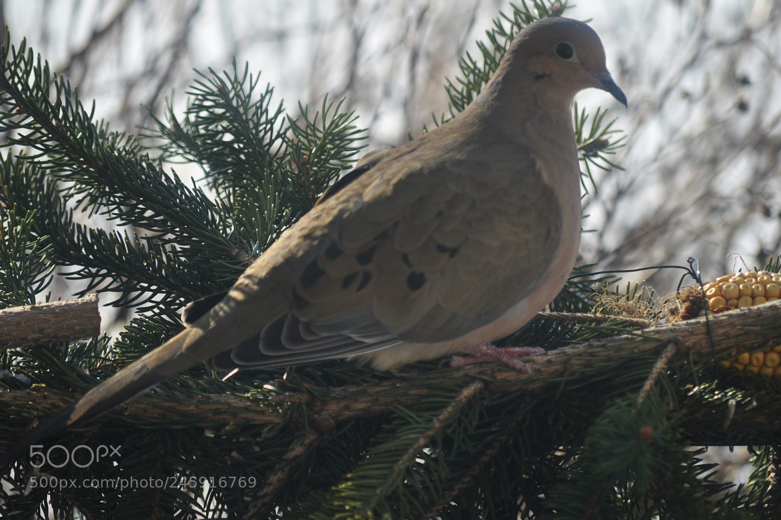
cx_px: 392
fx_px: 6550
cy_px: 260
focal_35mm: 302
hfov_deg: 6.8
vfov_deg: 4.5
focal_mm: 200
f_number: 5.6
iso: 280
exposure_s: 1/500
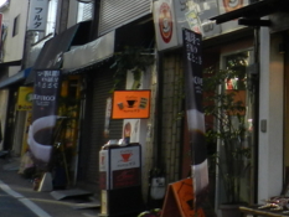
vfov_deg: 17.5
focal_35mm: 79
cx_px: 391
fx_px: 660
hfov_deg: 21.9
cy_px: -67
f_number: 3.4
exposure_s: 1/640
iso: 160
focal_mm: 4
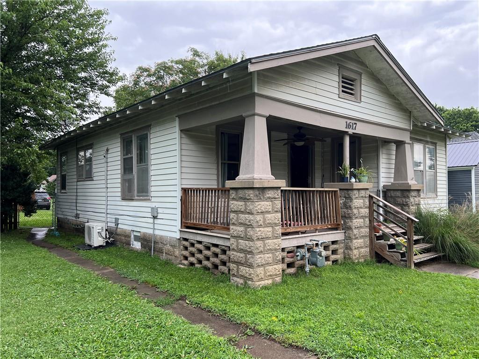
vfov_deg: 53.1
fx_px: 360
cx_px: 240
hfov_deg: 67.3
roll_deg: +0.3
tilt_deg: +1.8
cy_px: 180
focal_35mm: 26
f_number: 1.5
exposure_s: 1/150
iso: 64
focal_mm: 5.7
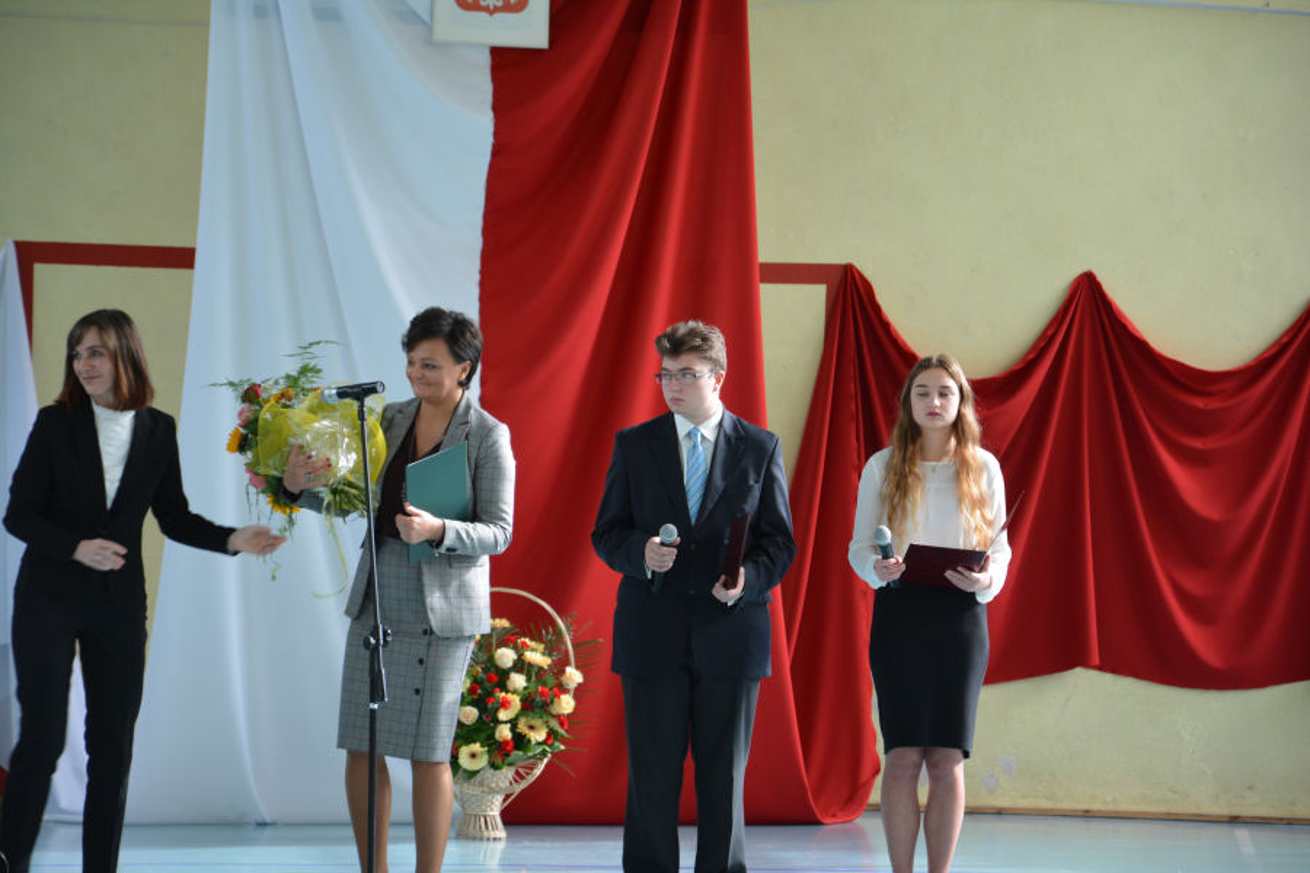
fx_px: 5731
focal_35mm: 158
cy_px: 436
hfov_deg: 13.0
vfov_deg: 8.7
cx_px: 655
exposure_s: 1/80
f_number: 5.6
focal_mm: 105
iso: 400
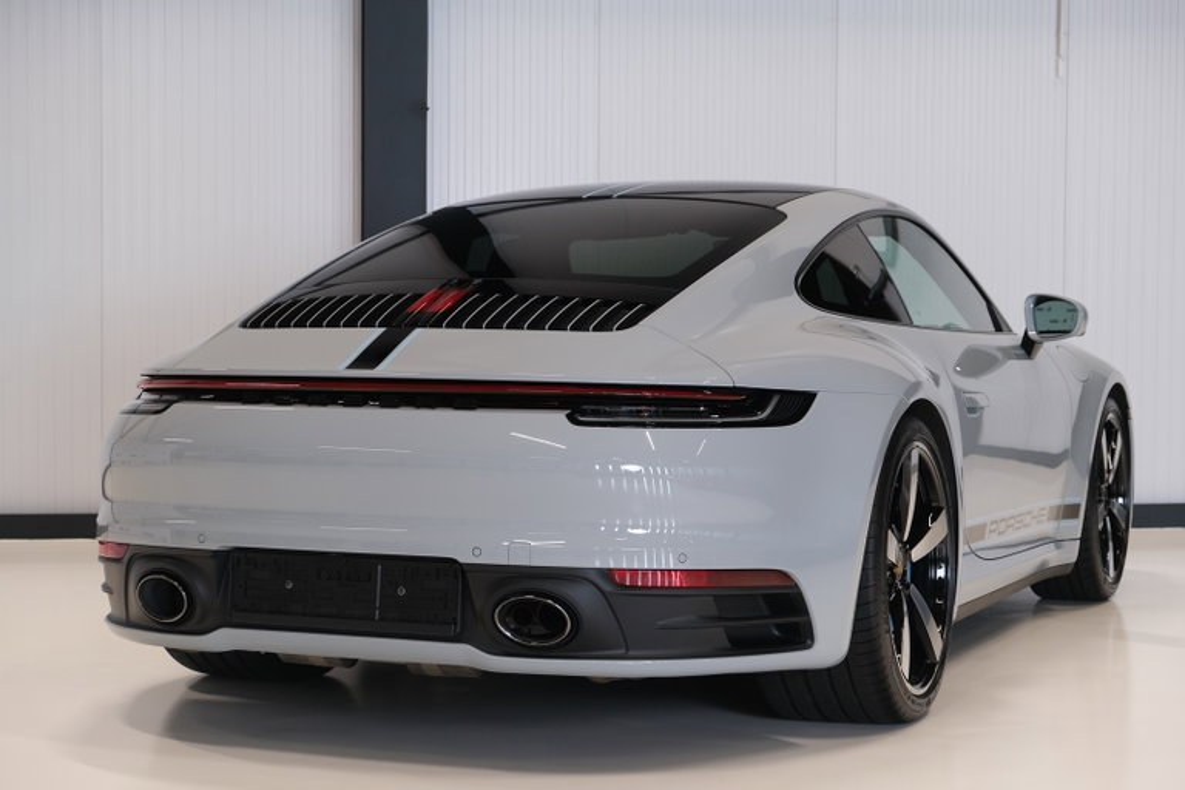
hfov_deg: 29.2
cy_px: 395
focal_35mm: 69
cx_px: 592
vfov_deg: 19.7
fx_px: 2271
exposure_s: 1/26
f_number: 4
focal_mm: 46.3
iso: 500
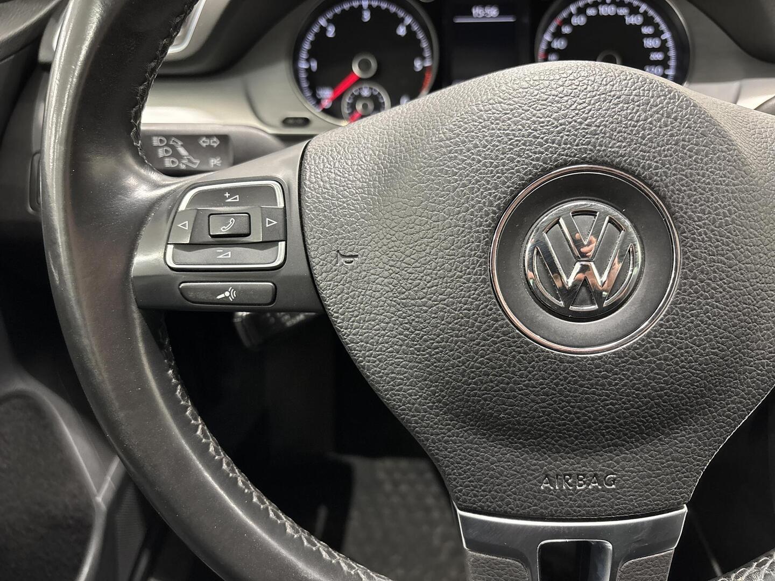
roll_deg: +3.0
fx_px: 582
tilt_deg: -34.4
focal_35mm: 26
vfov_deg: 53.1
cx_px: 388
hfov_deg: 67.3
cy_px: 290
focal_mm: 5.96
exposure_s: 1/43
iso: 500
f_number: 1.6
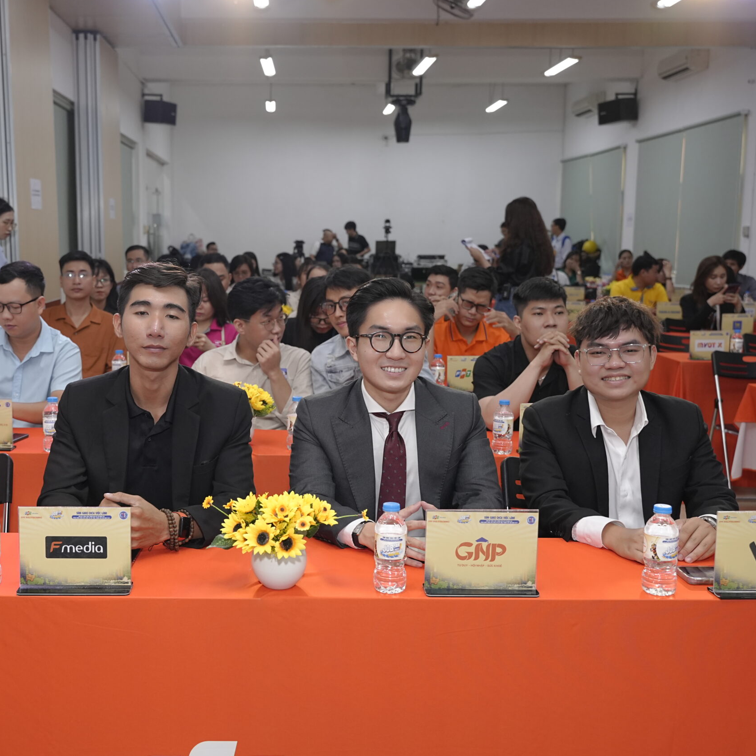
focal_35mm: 41
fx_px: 1017
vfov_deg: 40.8
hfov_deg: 40.5
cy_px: 377
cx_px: 278
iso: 1250
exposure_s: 1/250
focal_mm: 31.9
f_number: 4
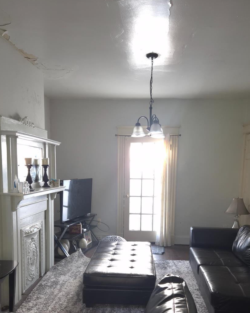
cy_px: 207
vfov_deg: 53.2
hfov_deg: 44.5
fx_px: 305
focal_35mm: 33
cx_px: 126
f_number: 1.8
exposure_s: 1/40
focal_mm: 5.4
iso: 125
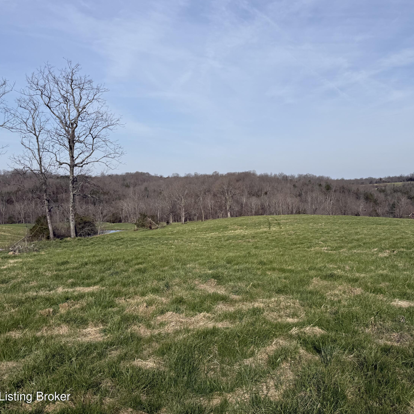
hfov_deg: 55.3
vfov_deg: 55.6
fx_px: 392
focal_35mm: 29
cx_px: 242
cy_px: 203
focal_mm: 6.76
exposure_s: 1/6711
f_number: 1.78
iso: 80
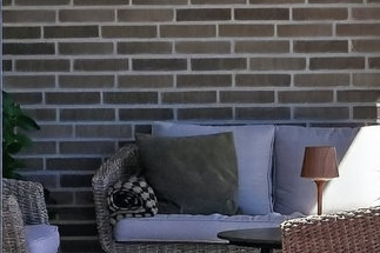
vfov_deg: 6.0
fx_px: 2426
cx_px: 413
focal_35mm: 230
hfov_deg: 8.9
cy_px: 2
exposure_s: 1/500
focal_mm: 29
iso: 400
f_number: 8
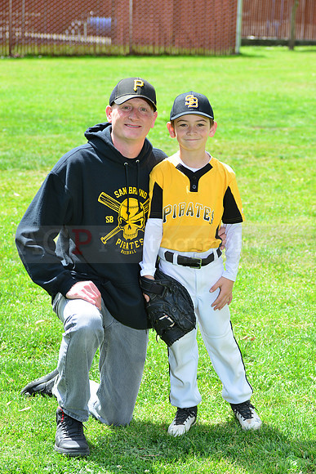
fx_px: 1447
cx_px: 158
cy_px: 237
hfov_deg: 12.5
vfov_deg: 18.6
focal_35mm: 110
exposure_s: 1/200
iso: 200
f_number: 8
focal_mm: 110
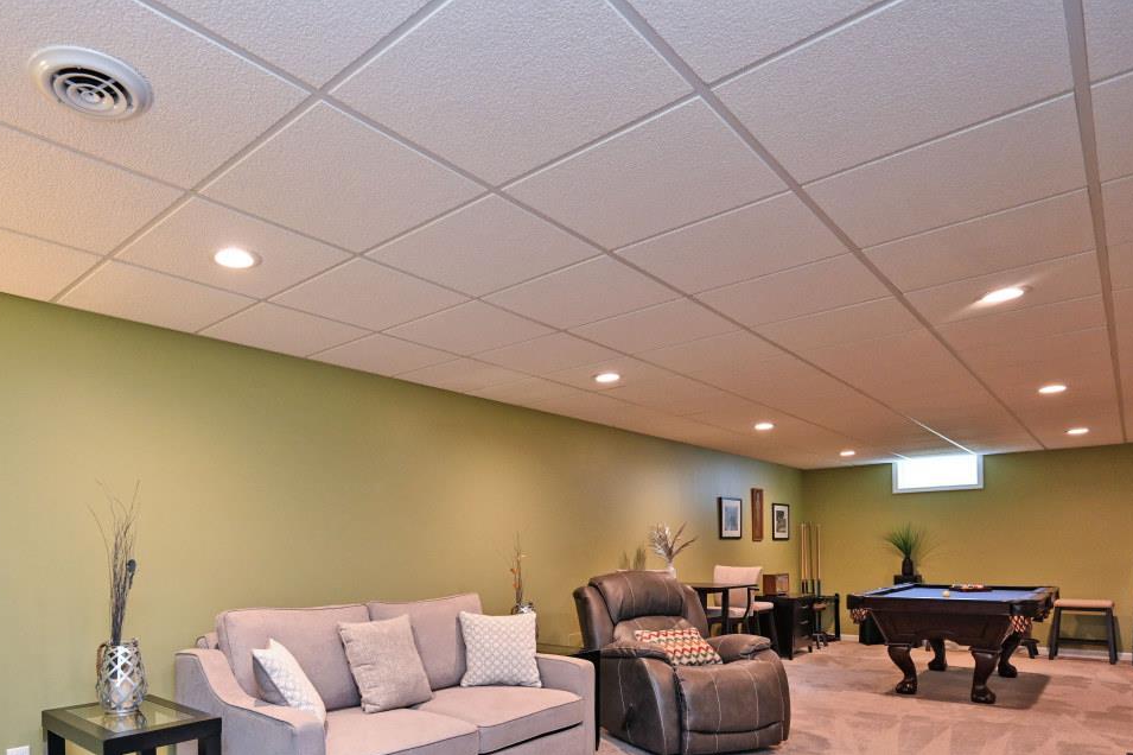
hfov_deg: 77.4
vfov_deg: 54.8
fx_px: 692
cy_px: 554
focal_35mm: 22
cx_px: 434
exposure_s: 1/60
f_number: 4
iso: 1100
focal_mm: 14
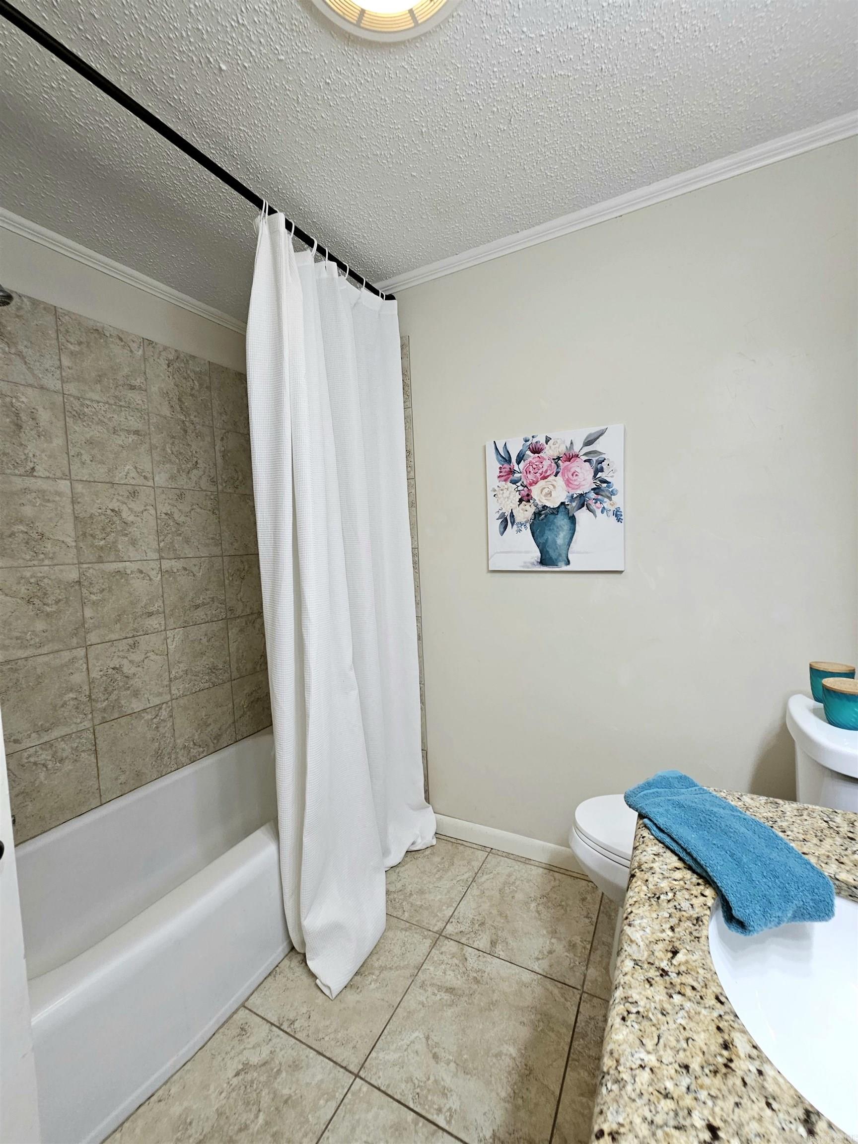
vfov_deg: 106.2
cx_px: 429
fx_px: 430
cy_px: 572
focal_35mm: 13
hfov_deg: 89.9
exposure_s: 1/60.2
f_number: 2.2
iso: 125
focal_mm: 2.2
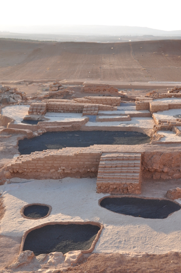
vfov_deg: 30.6
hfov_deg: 20.5
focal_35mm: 66
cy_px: 136
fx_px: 500
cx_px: 90
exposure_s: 1/200
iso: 200
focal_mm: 44
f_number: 7.1
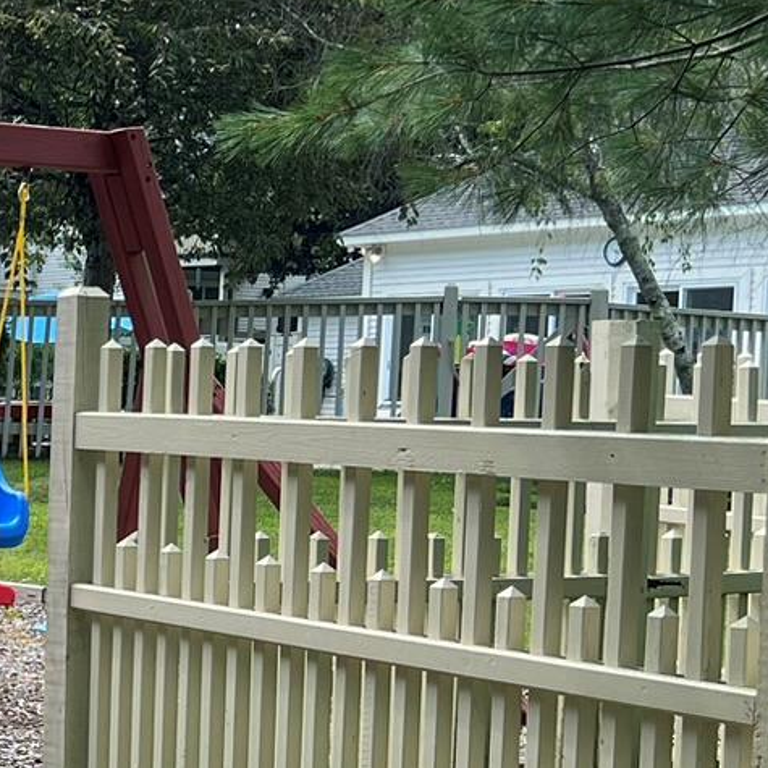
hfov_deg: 16.2
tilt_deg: -3.6
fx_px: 2485
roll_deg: -2.2
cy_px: 555
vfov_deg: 17.5
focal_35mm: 99
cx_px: -365
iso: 50
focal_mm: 5.7
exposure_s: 1/1089
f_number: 1.5
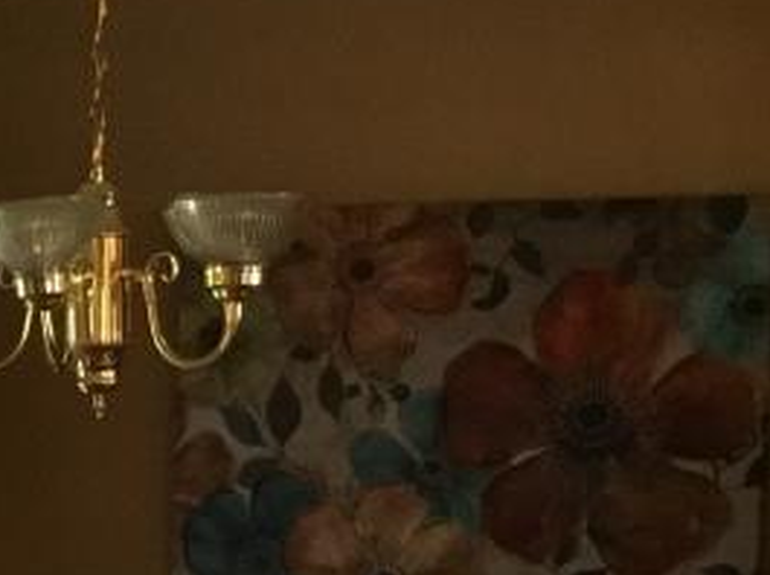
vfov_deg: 12.1
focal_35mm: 120
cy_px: 656
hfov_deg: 15.3
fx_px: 2666
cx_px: -343
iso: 200
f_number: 2.4
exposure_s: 1/30
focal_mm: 3.3
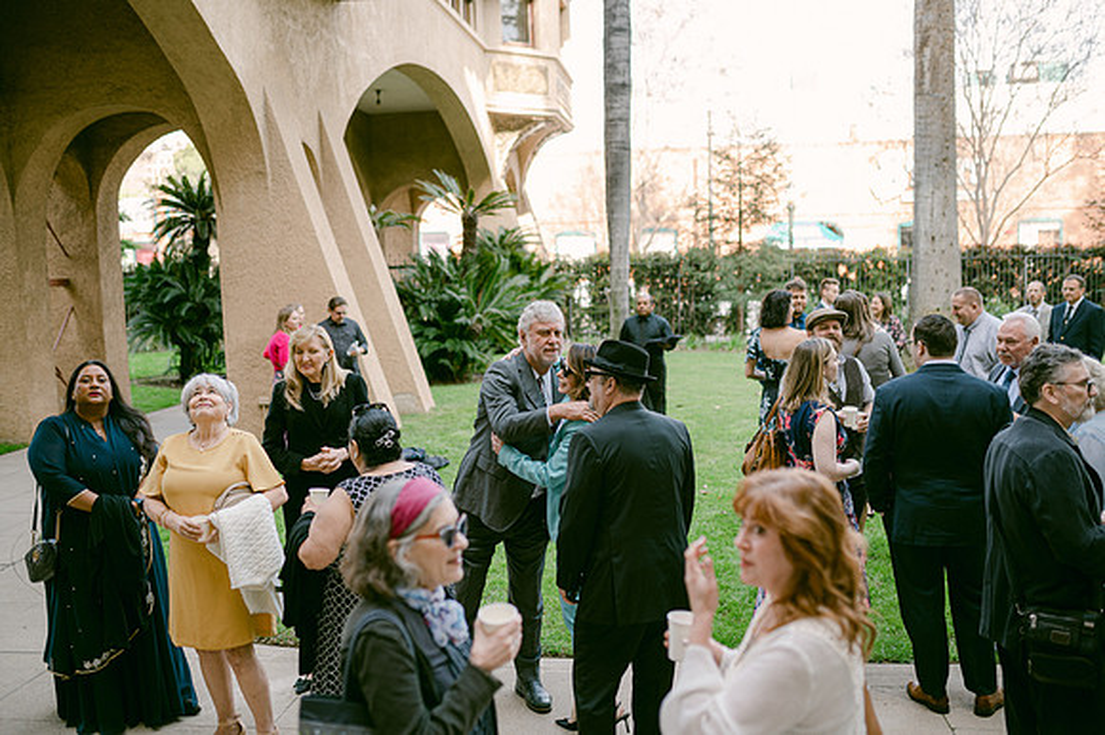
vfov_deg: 37.8
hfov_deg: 54.5
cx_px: 552
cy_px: 368
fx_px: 1074
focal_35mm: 35
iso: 100
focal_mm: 35
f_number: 2
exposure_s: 1/400
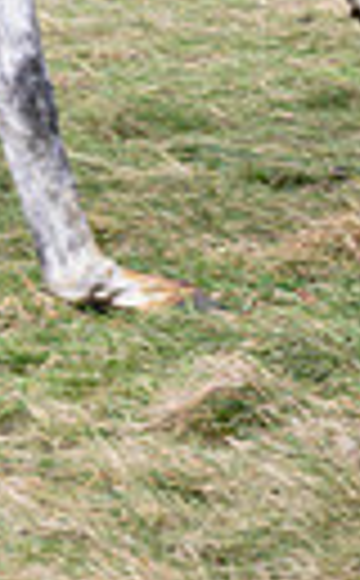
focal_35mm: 406
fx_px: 6409
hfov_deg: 3.2
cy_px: -150
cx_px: -391
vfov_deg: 5.2
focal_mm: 70
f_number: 5
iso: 400
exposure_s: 1/1000
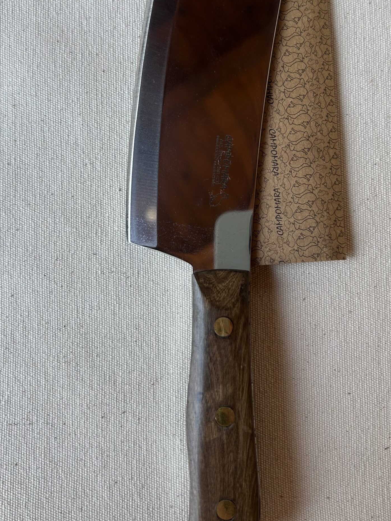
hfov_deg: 39.4
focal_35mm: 36
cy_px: 214
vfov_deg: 51.1
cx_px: 238
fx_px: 542
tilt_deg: -87.2
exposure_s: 1/414
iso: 50
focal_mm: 5.7
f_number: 1.5
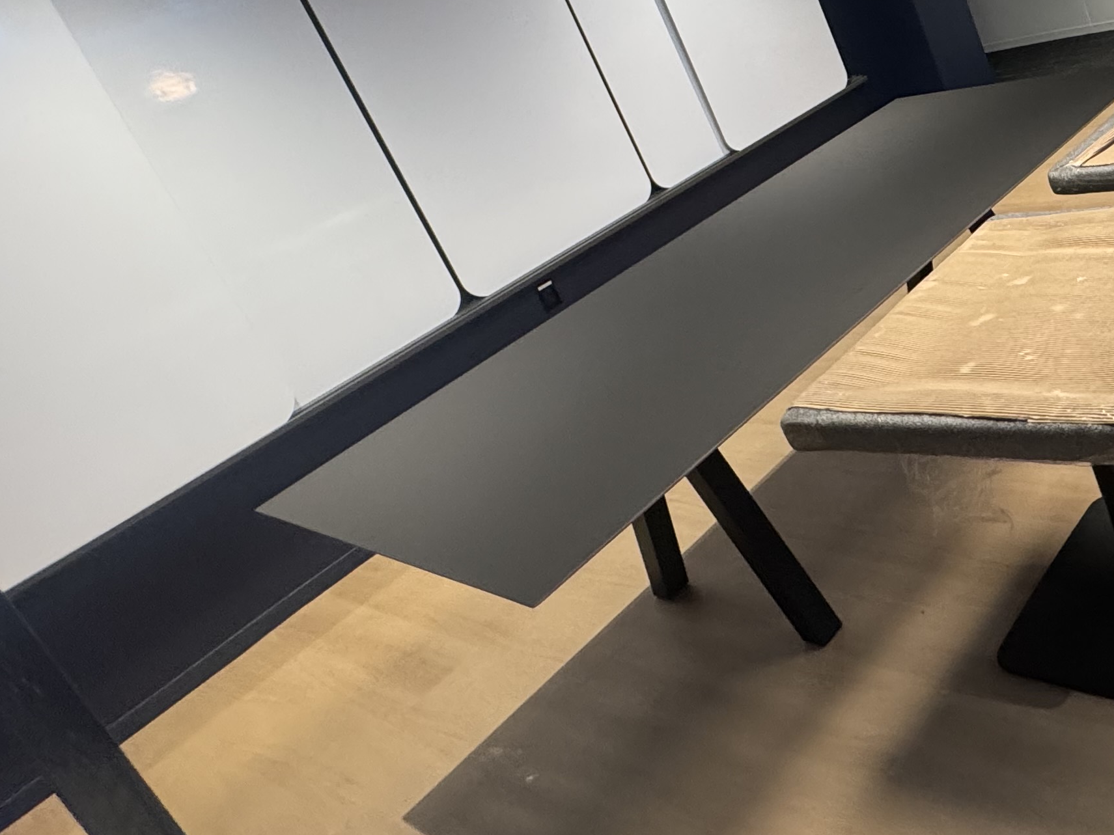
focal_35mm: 33
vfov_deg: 40.7
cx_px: 1029
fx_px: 1062
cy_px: 136
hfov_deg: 48.7
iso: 250
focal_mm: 2.22
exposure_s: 1/60
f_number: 2.2
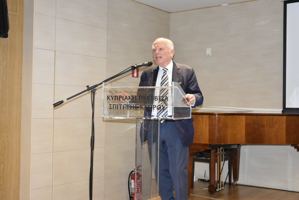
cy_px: 100
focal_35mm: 48
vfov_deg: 28.1
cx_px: 150
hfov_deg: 41.1
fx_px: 399
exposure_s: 1/60
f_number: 5.6
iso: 1600
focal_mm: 32
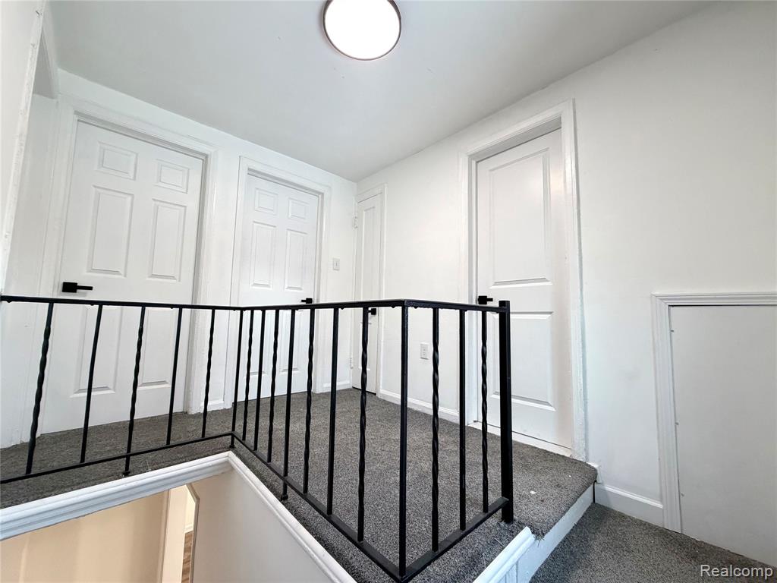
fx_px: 314
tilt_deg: +4.1
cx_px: 388
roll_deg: -1.3
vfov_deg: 85.7
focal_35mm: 14
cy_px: 292
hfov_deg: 102.1
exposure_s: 1/121
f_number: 2.2
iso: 320
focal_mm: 2.22
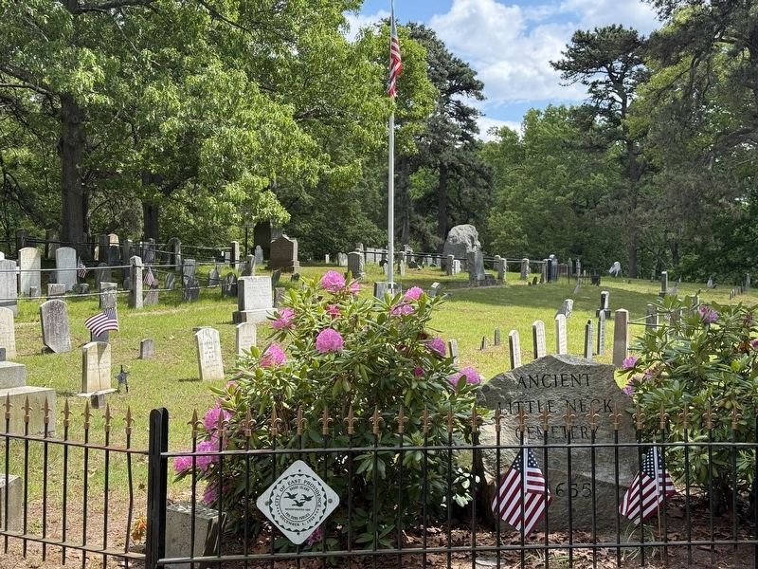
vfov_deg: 30.3
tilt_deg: -1.0
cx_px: 379
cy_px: 284
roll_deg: -0.4
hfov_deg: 39.7
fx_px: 1051
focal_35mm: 48
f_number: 1.78
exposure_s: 1/1754
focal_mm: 6.76
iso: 64
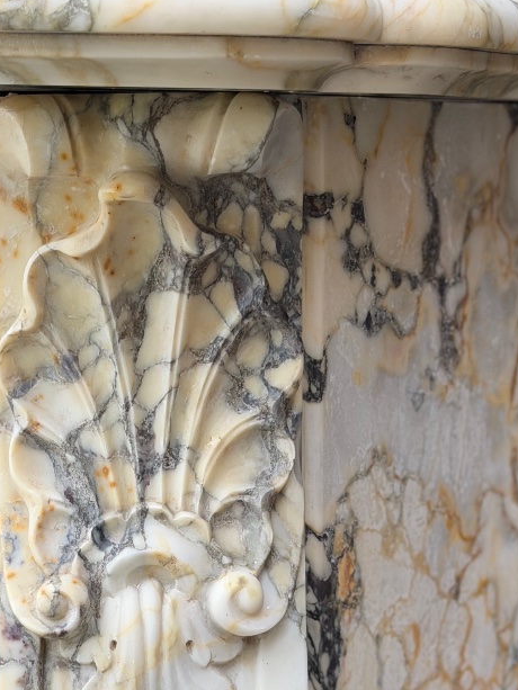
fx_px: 1875
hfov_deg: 15.7
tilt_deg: -12.2
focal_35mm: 94
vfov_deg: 20.7
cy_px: 520
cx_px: 155
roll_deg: +0.5
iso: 64
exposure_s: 1/631
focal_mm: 6.76
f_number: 1.78
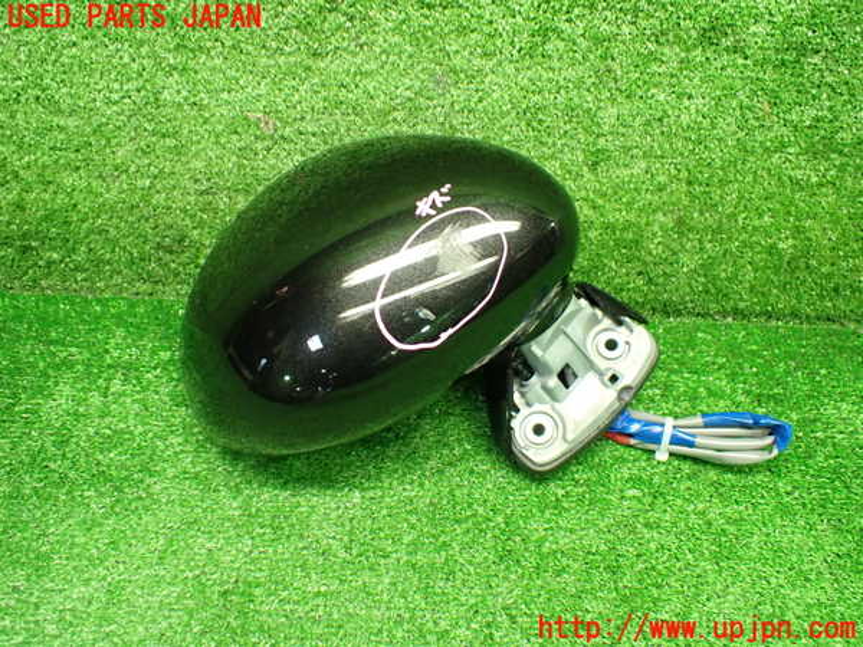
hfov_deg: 60.0
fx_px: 748
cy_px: 324
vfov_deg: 46.8
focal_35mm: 30
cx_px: 432
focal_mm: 5.4
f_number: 2.3
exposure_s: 1/60
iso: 800
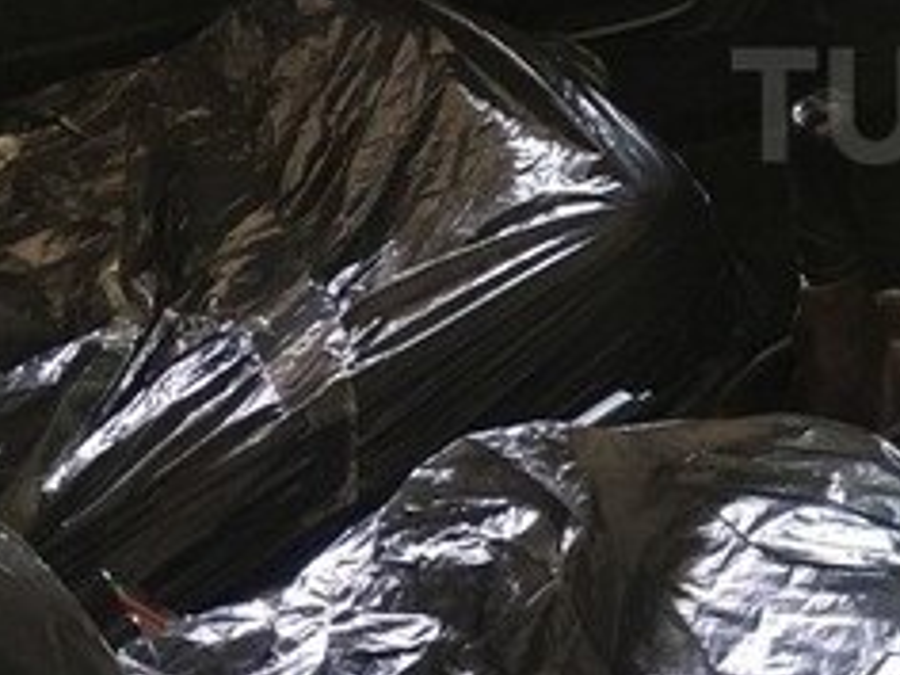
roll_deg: -3.6
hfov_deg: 22.0
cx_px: 1121
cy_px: 105
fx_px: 2106
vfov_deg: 18.0
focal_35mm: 81
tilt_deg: -25.1
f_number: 2.2
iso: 200
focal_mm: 4.15
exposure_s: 1/25
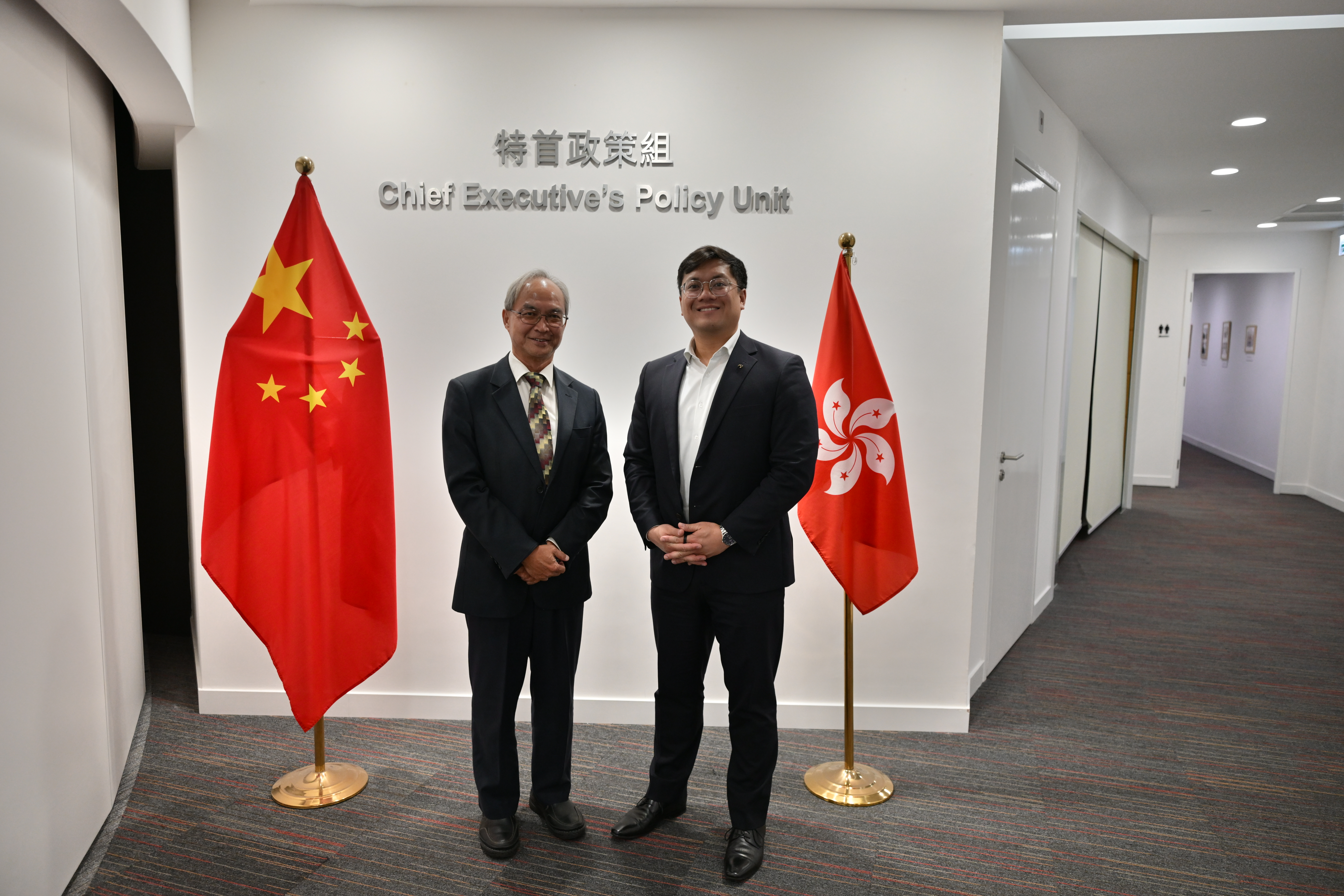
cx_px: 672
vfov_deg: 53.1
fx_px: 896
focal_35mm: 24
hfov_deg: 73.7
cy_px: 448
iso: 2000
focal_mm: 24
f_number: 2.8
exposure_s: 1/200
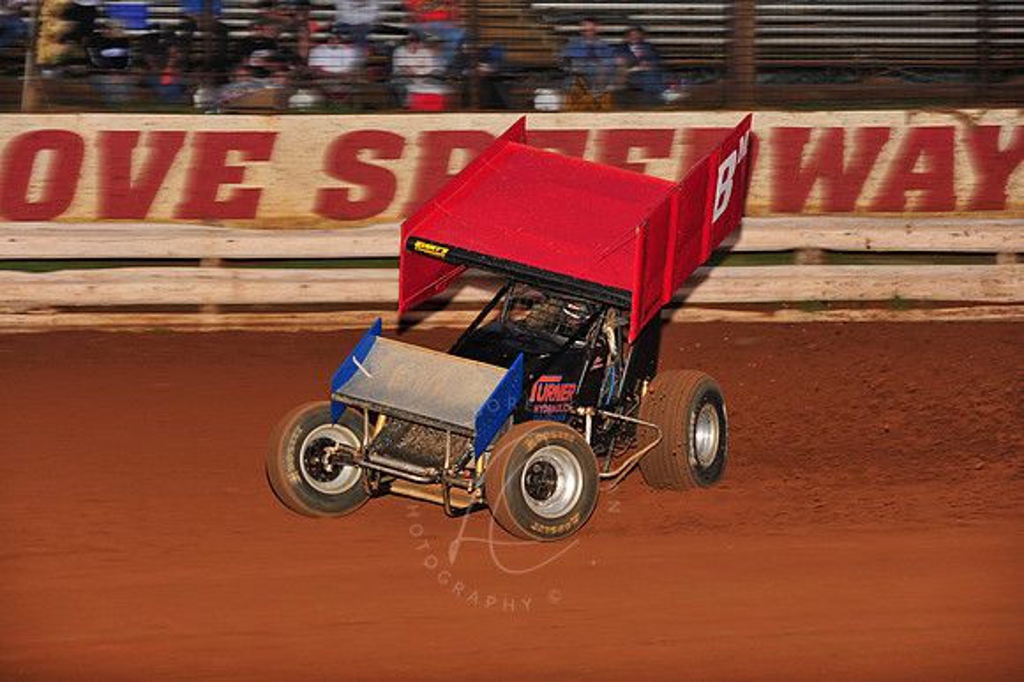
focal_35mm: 120
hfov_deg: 17.1
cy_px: 341
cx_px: 512
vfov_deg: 11.4
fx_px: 3411
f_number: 5.6
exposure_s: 1/320
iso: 800
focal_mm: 120
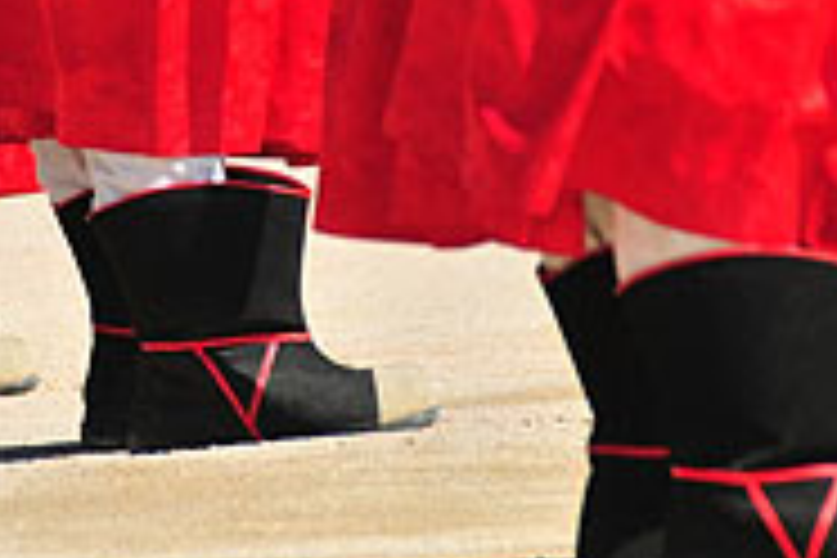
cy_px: -38
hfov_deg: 3.3
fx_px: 14321
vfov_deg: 2.2
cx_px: 279
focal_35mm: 616
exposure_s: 1/750
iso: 200
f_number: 6.7
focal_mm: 170
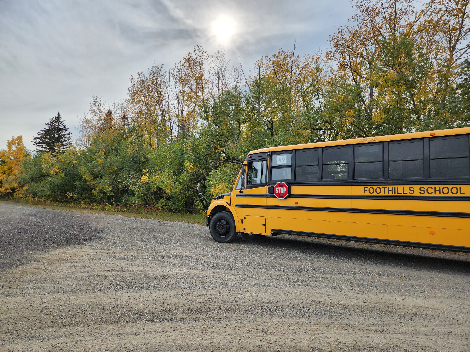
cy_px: 176
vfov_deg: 58.9
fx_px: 312
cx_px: 235
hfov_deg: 73.9
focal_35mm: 23
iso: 20
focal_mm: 5.4
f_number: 1.8
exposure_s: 1/1775
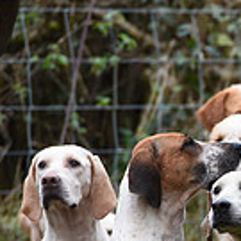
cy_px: 243
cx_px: 493
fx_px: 5758
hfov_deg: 2.4
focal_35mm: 731
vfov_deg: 2.4
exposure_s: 1/1000
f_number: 5.6
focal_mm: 200
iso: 2200
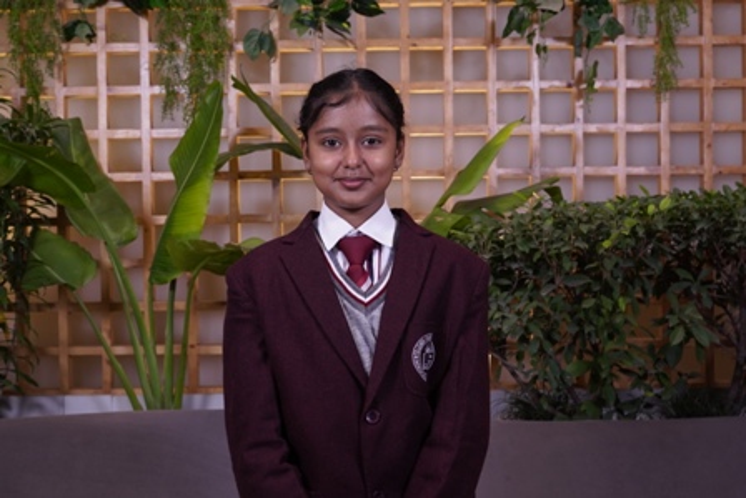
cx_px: 373
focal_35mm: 48
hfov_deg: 41.1
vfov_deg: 28.1
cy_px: 249
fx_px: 995
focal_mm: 32
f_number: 5
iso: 500
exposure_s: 1/125
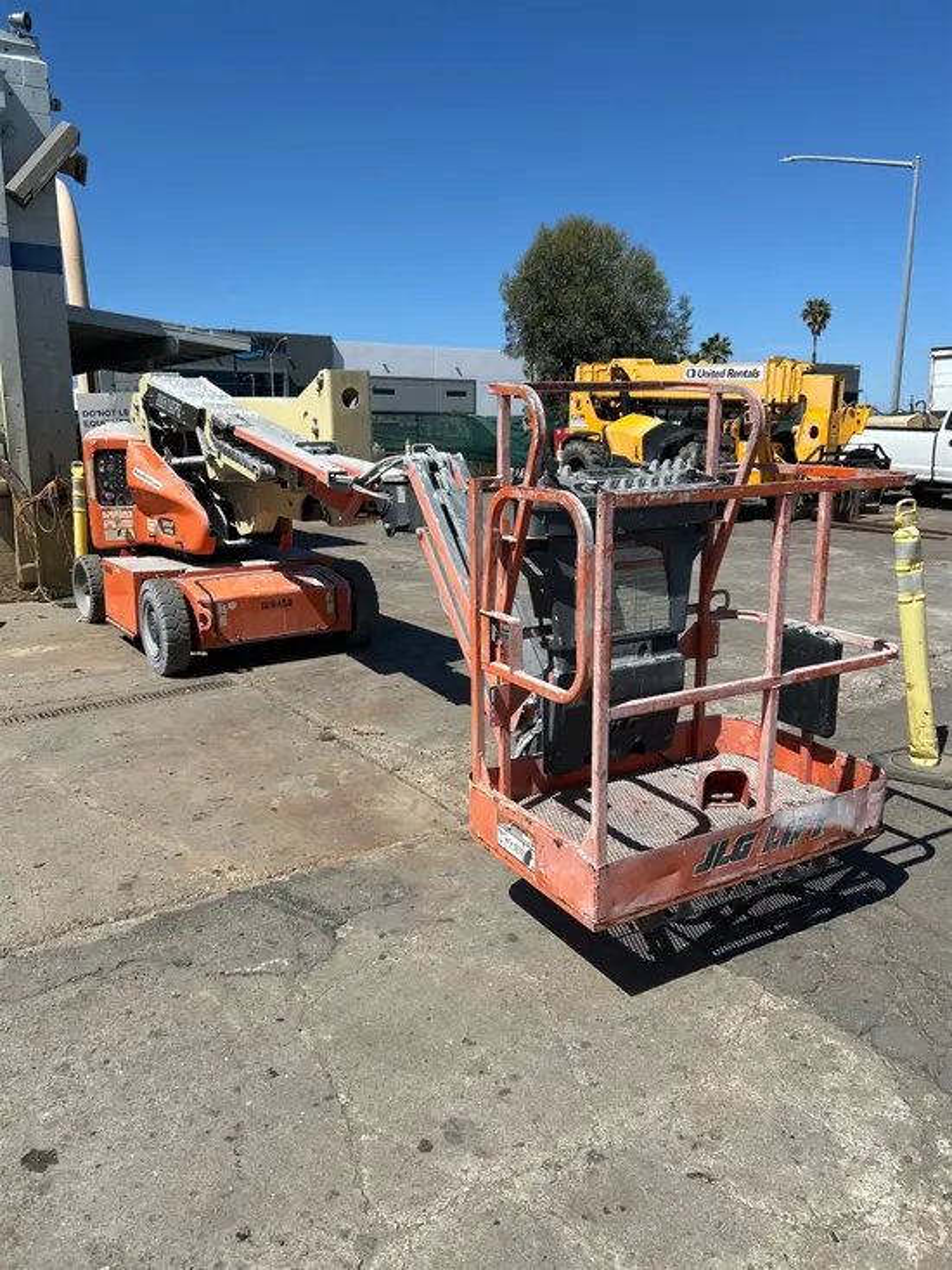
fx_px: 953
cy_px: 635
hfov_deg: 53.1
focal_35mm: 26
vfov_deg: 67.3
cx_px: 476
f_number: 1.5
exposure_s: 1/5882
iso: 50
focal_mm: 5.7
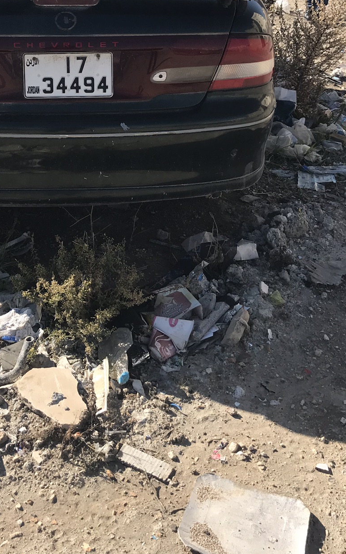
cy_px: 140
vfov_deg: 42.2
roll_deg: -2.9
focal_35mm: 46
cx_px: 90
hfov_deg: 27.6
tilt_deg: -19.7
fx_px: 694
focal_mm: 3.99
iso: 20
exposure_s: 1/1681
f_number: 1.8
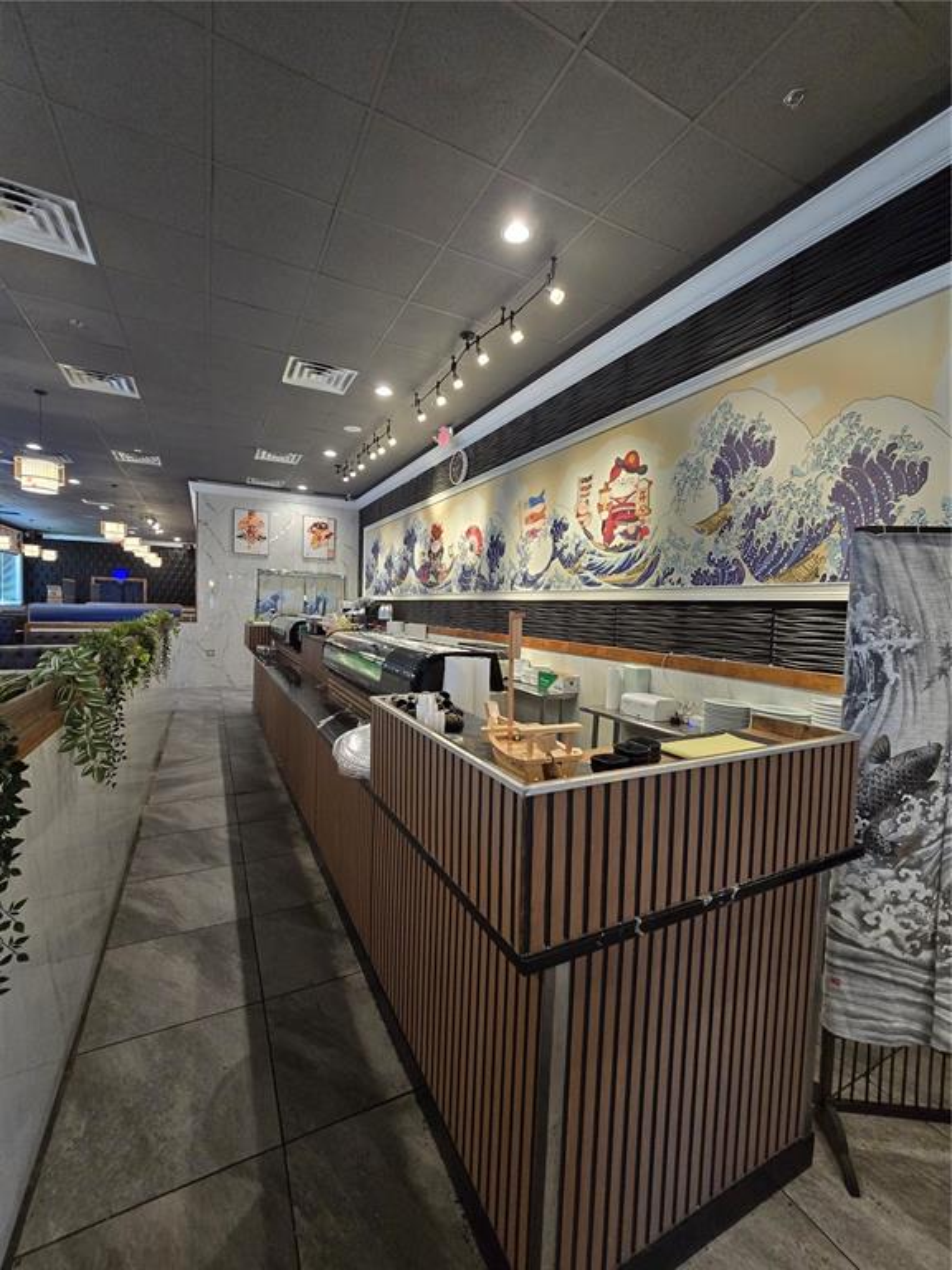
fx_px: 477
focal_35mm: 13
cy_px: 635
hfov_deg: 89.9
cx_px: 476
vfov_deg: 106.2
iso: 400
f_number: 2.2
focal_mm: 2.2
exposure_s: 1/60
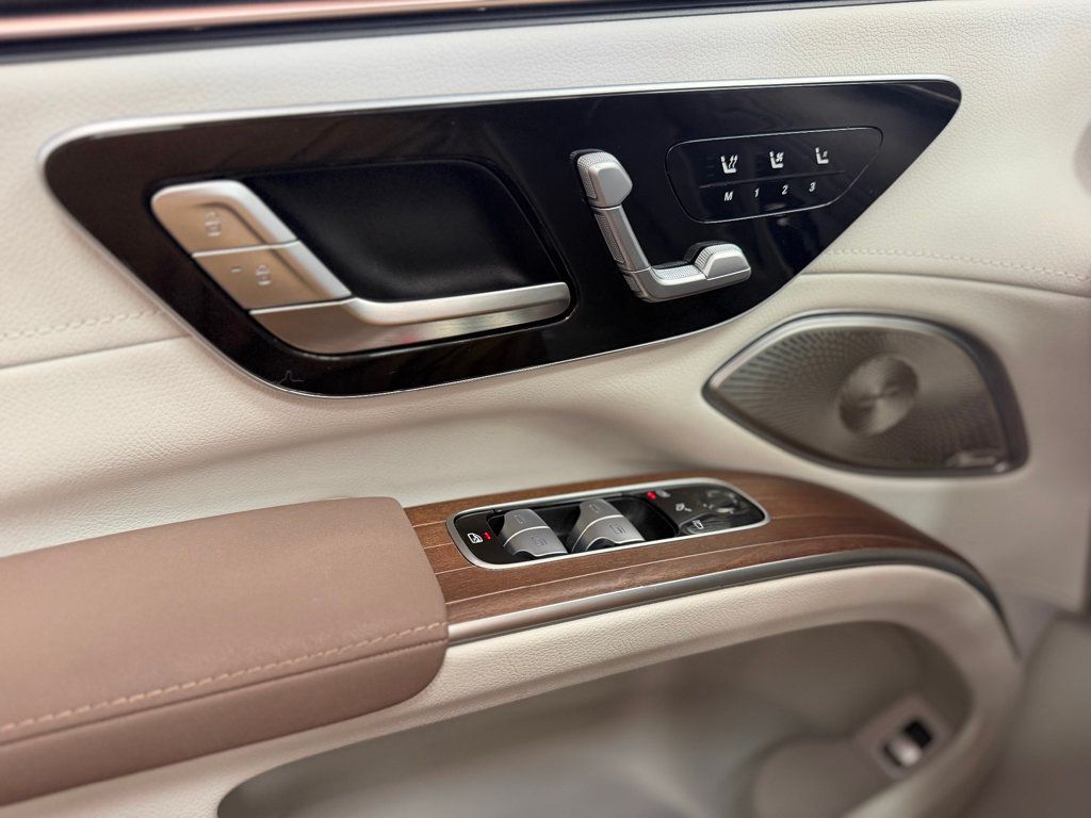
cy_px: 409
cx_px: 546
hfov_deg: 71.6
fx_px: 756
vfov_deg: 56.8
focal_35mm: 24
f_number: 1.78
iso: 320
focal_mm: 6.76
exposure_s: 1/60
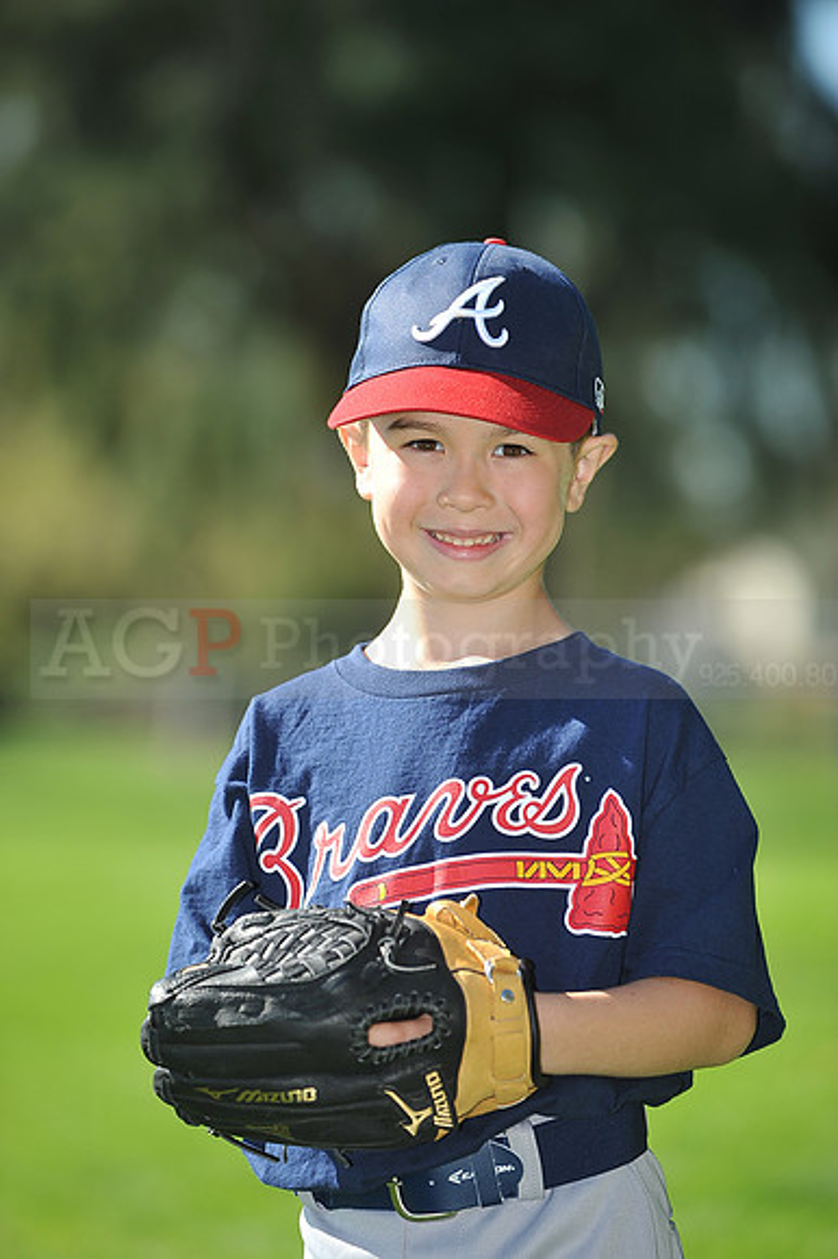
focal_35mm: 200
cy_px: 630
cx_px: 419
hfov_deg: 6.9
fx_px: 6991
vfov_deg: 10.3
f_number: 4.5
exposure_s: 1/800
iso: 200
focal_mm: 200
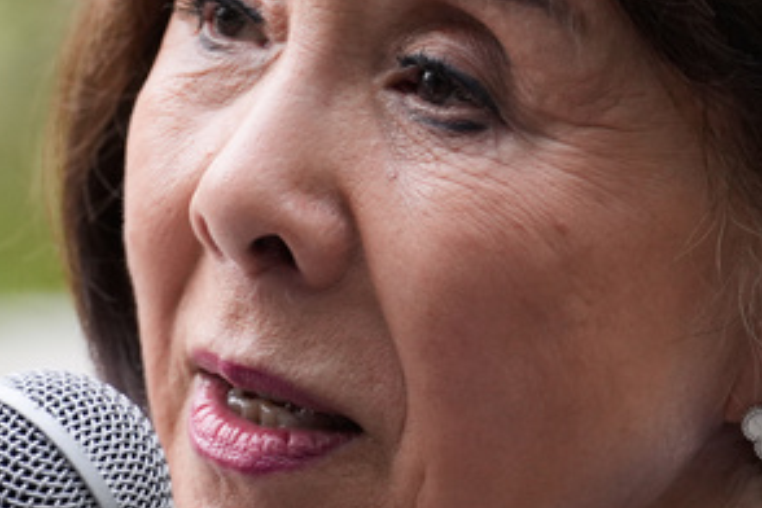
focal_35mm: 539
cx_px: 91
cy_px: 327
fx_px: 11408
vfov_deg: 2.6
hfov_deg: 3.8
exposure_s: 1/320
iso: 1250
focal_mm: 155
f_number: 4
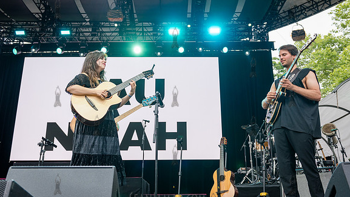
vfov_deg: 33.8
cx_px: 179
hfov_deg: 56.6
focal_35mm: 35
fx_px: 325
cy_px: 96
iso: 500
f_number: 3.5
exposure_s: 1/500
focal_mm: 32
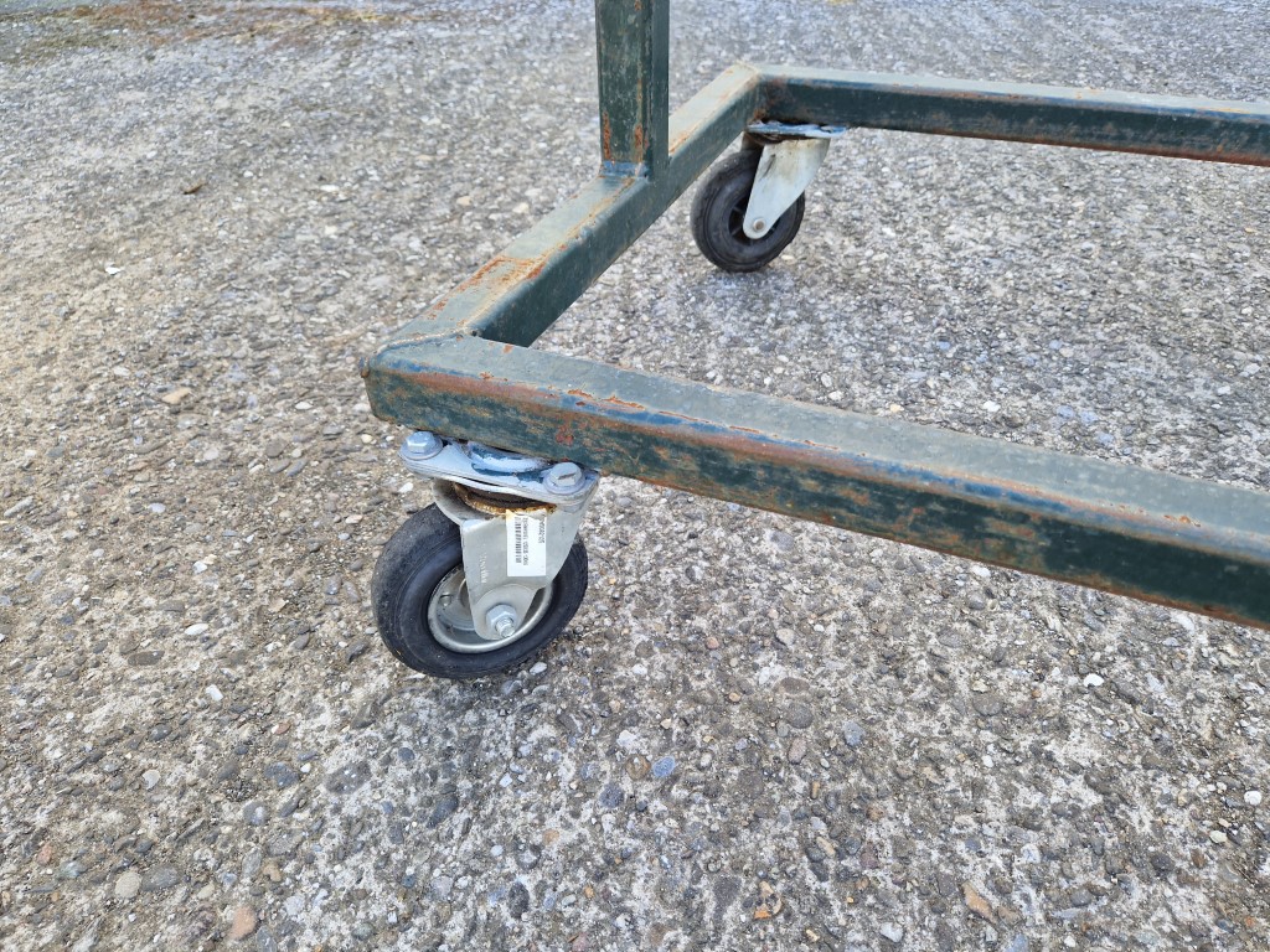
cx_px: 635
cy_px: 476
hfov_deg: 73.9
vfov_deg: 58.9
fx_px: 844
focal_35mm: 23
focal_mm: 5.4
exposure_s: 1/180
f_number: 1.8
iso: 50
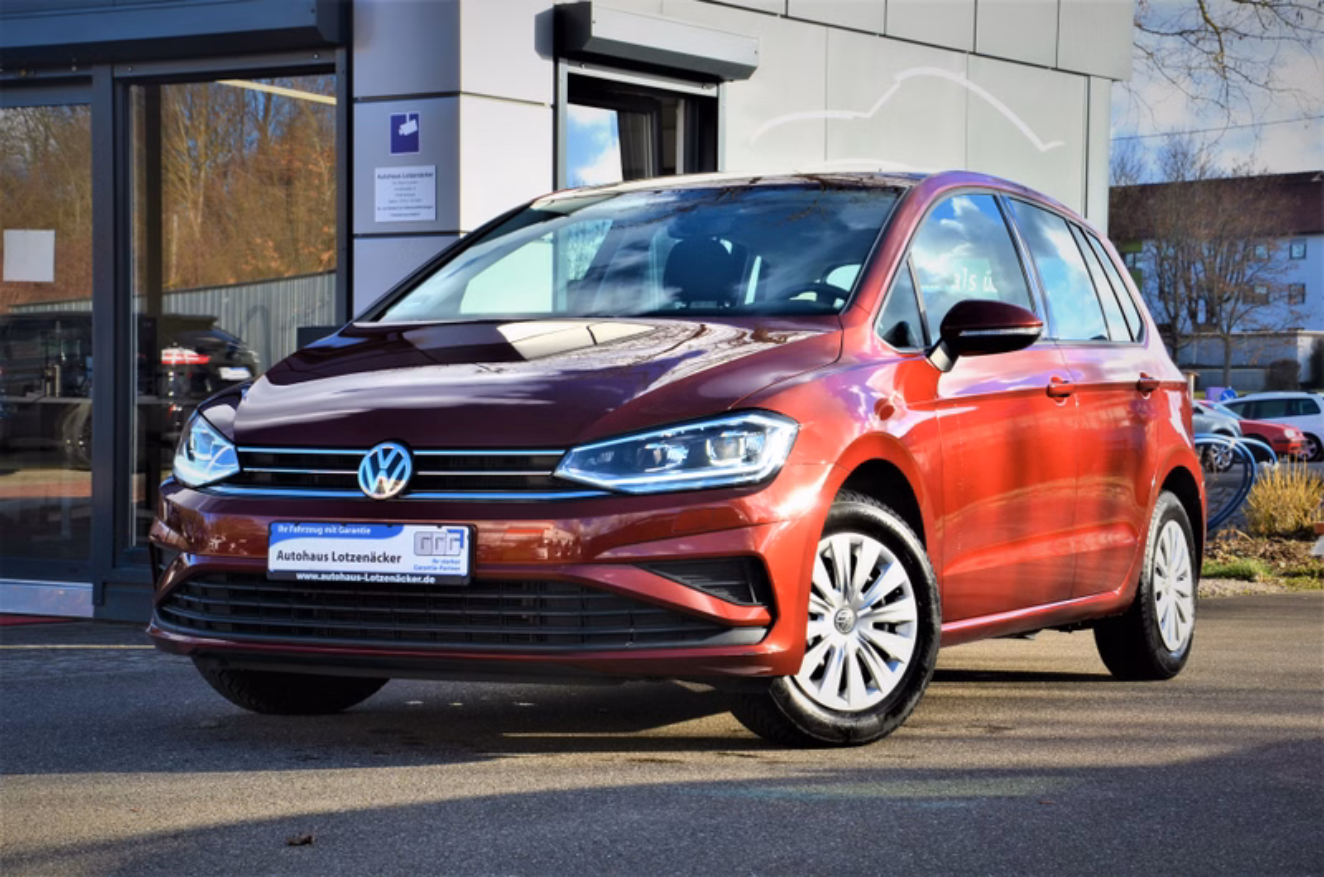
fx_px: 2753
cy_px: 438
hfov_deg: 27.0
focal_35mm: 75
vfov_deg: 18.1
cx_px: 662
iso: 140
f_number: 11
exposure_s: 1/125
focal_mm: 50
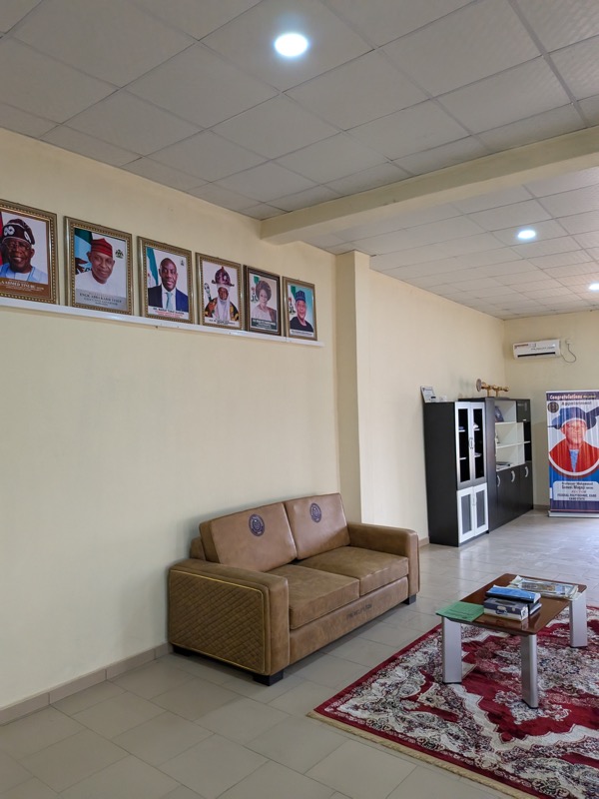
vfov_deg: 71.6
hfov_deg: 56.8
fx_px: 554
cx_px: 300
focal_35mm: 24
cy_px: 400
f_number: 1.7
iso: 1525
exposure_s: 1/277
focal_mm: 4.53
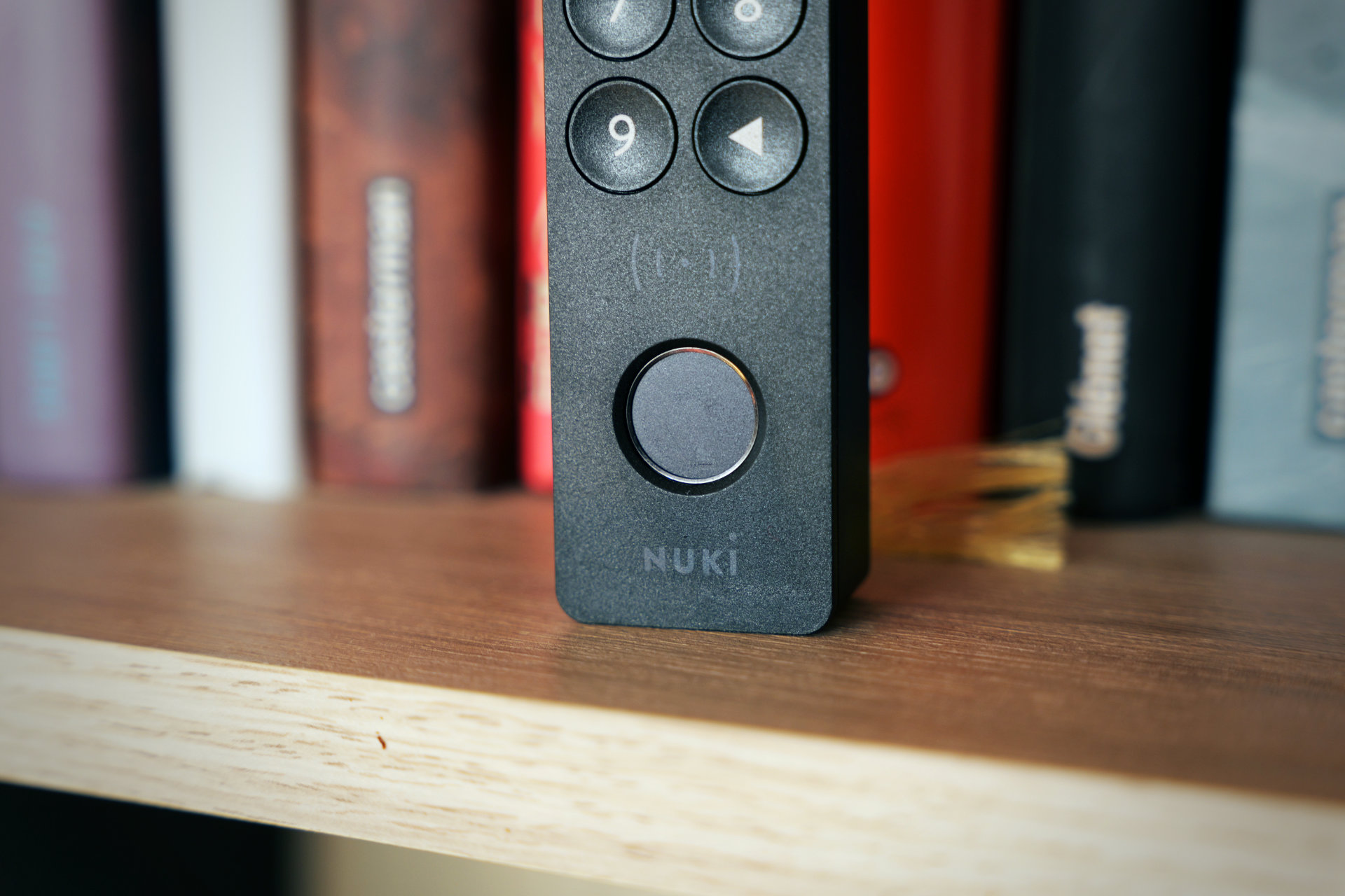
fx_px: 2615
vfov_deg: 19.5
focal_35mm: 70
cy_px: 448
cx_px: 672
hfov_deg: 28.8
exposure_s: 1/100
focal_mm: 70
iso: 640
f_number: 5
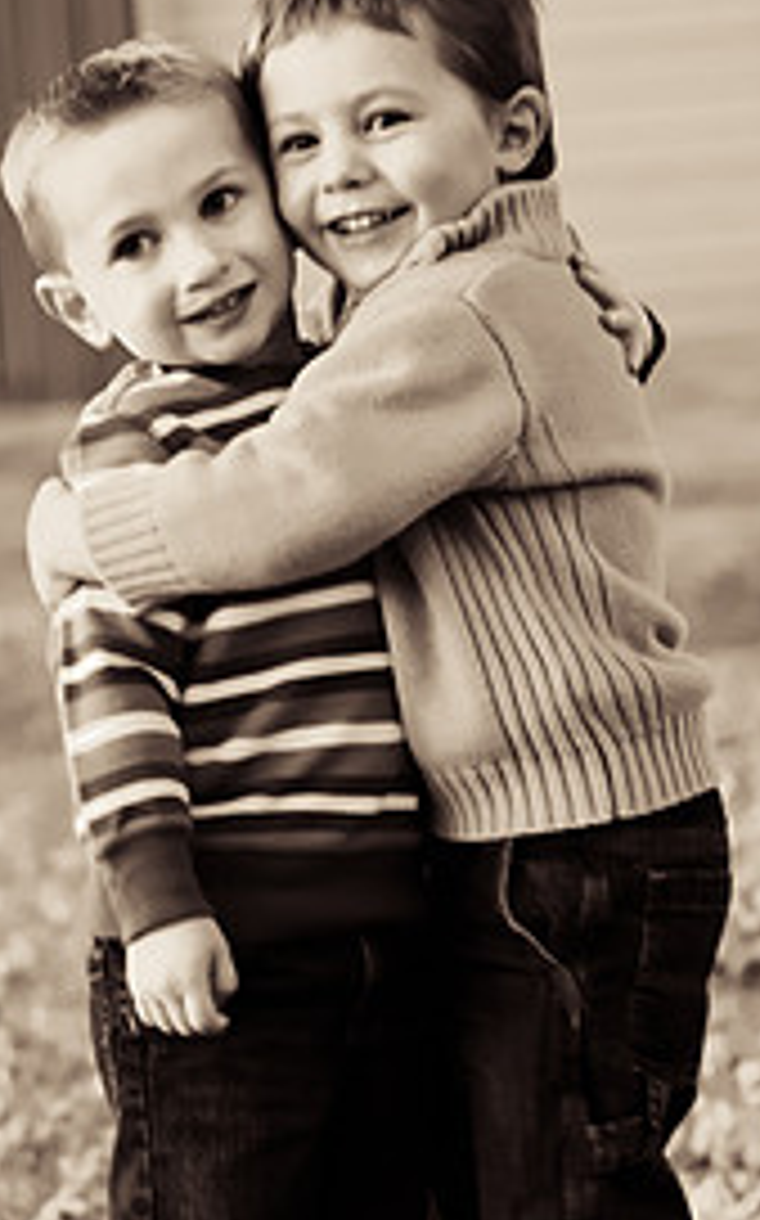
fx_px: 5908
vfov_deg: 11.8
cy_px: 653
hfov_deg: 7.4
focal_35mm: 178
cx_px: 340
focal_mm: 70
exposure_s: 1/40
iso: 640
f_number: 2.8
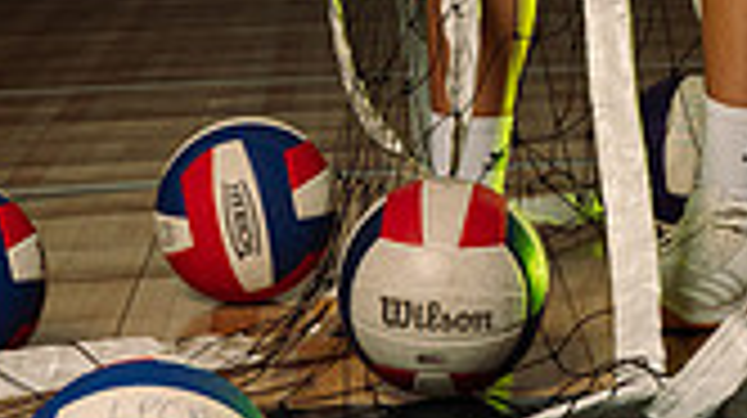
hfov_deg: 13.5
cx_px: 612
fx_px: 3146
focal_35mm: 159
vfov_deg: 7.2
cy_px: -521
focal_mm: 56
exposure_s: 1/250
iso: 250
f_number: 7.1
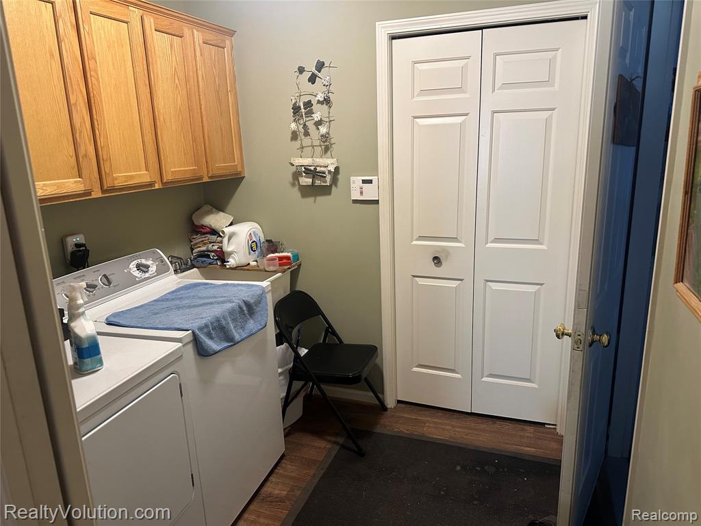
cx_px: 350
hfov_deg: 71.6
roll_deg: +1.6
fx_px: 486
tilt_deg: -13.8
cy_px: 263
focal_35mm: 24
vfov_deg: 56.8
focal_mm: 6.86
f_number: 1.78
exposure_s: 1/60
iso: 400
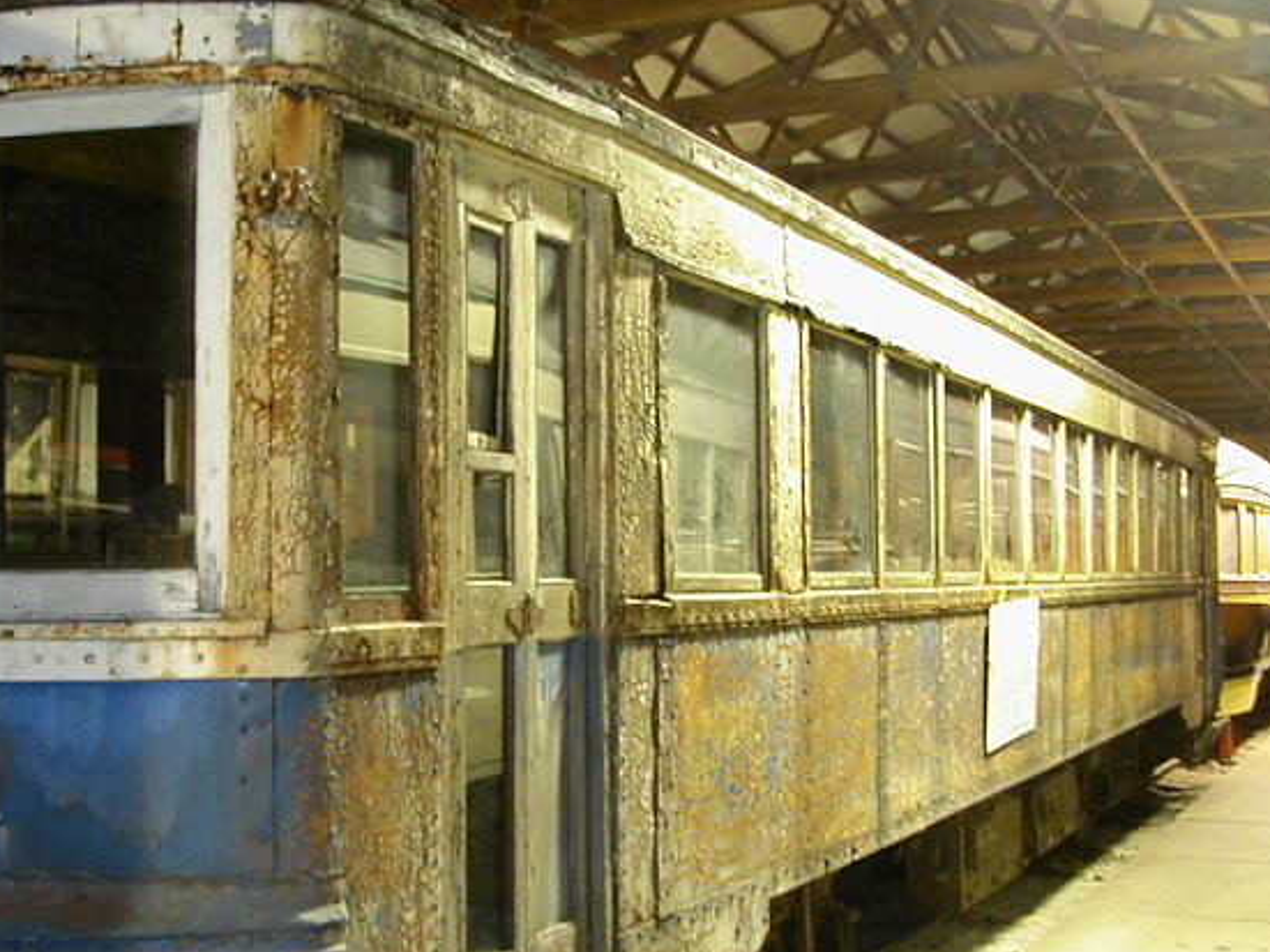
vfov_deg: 30.8
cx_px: 526
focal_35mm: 47
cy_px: 587
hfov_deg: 40.3
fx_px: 1724
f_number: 2.7
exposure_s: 1/5.7
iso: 200
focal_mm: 5.6
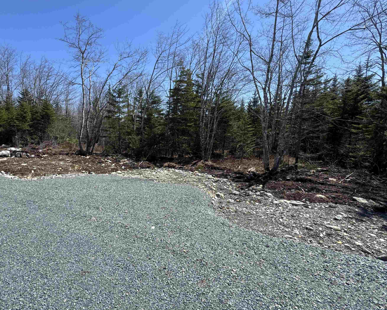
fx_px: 183
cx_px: 168
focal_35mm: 16
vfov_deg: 80.4
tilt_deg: -5.9
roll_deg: -0.3
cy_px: 153
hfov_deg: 92.6
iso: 40
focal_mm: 2.22
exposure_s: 1/1236
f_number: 2.2
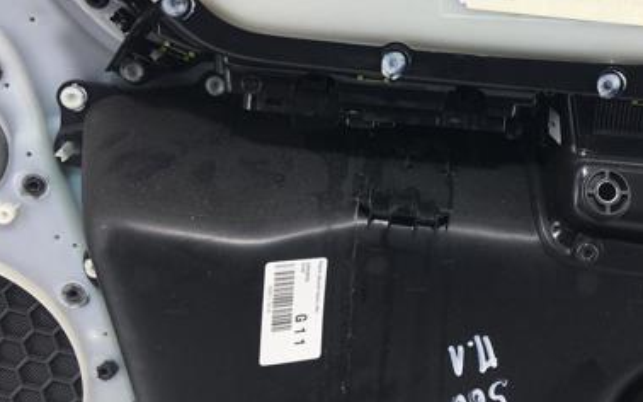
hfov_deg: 38.0
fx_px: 911
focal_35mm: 52
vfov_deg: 24.3
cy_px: 53
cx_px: 475
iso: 25
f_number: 2.2
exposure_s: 1/127
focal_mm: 4.15
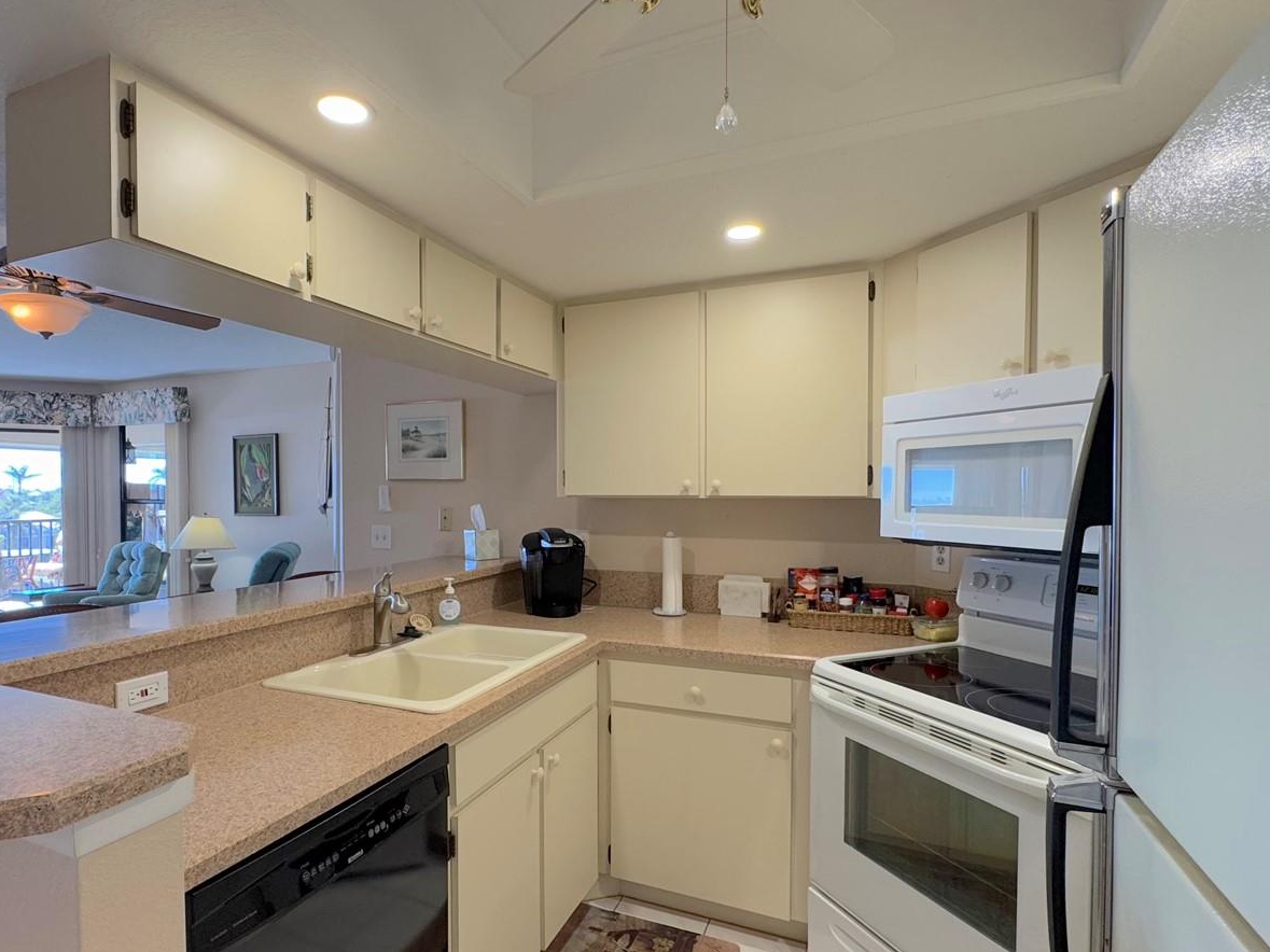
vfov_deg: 68.6
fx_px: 697
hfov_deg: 84.4
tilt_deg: -0.5
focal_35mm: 19
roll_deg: +0.1
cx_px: 573
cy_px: 502
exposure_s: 1/120
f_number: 2.2
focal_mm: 2.22
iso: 200
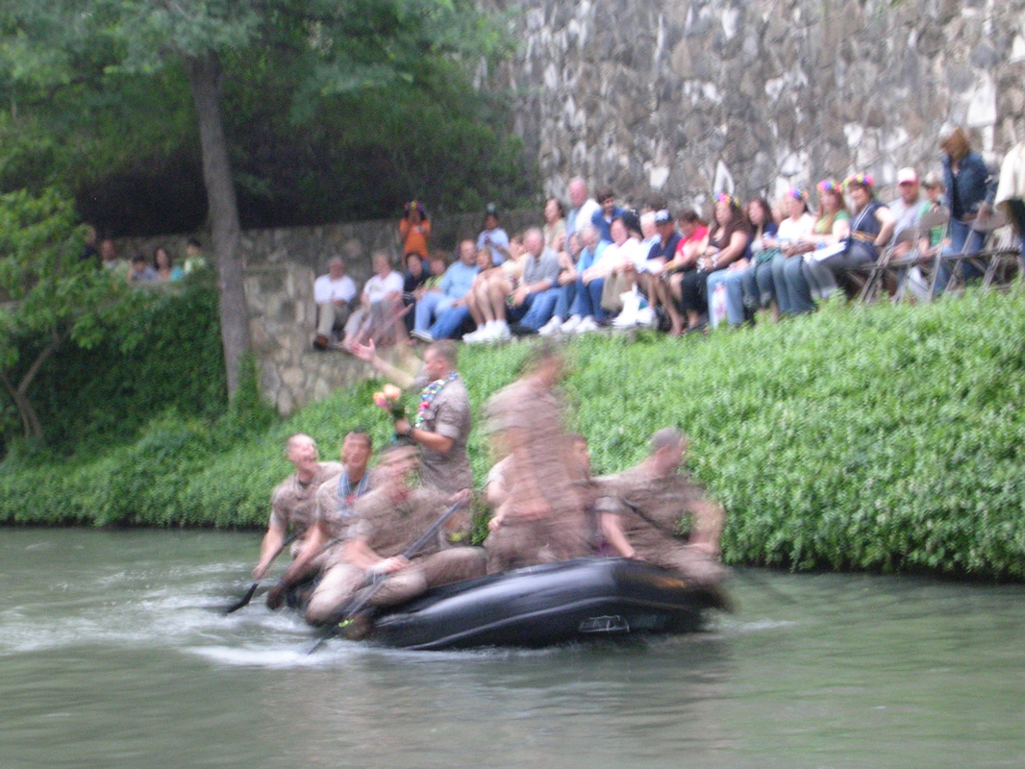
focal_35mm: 95
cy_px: 384
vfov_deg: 15.6
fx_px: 2814
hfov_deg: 20.6
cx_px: 512
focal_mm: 14.5
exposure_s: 1/2.7
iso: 200
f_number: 4.4
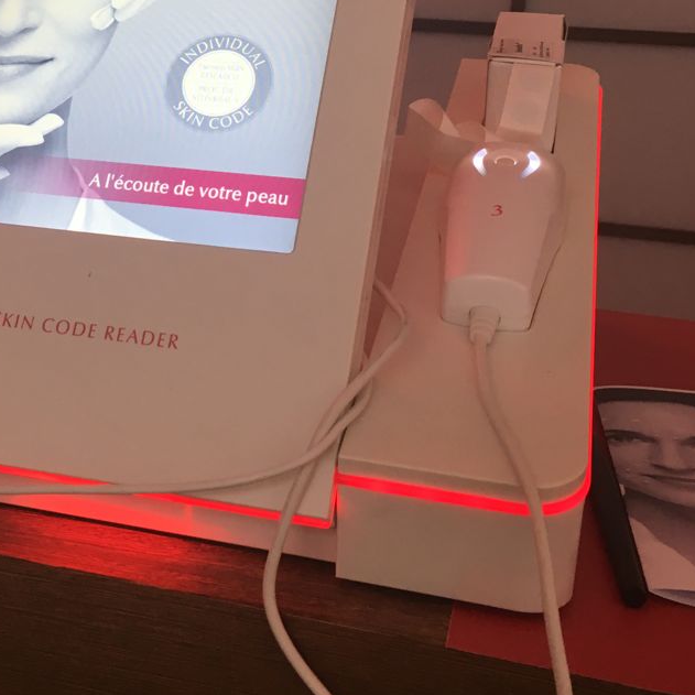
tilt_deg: -12.5
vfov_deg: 32.5
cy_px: 229
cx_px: 178
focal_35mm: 52
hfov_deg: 32.2
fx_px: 1181
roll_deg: -3.4
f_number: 2.2
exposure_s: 1/33
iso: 32
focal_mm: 4.15
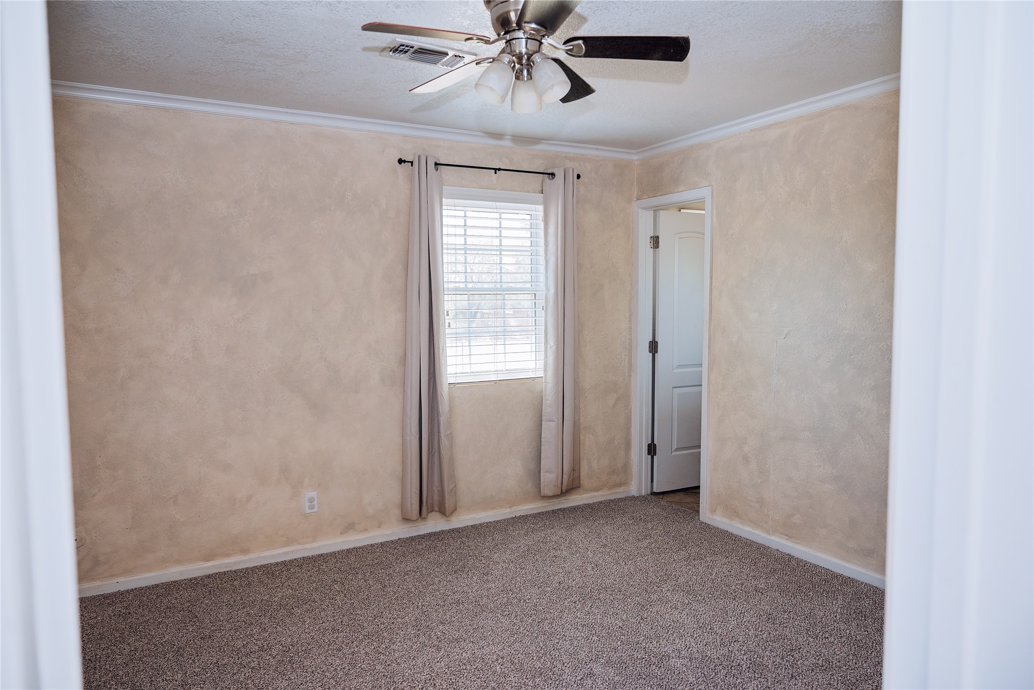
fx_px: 689
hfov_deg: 73.7
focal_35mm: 24
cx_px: 517
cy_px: 345
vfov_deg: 53.2
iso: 400
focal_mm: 24
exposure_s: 1/125
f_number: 4
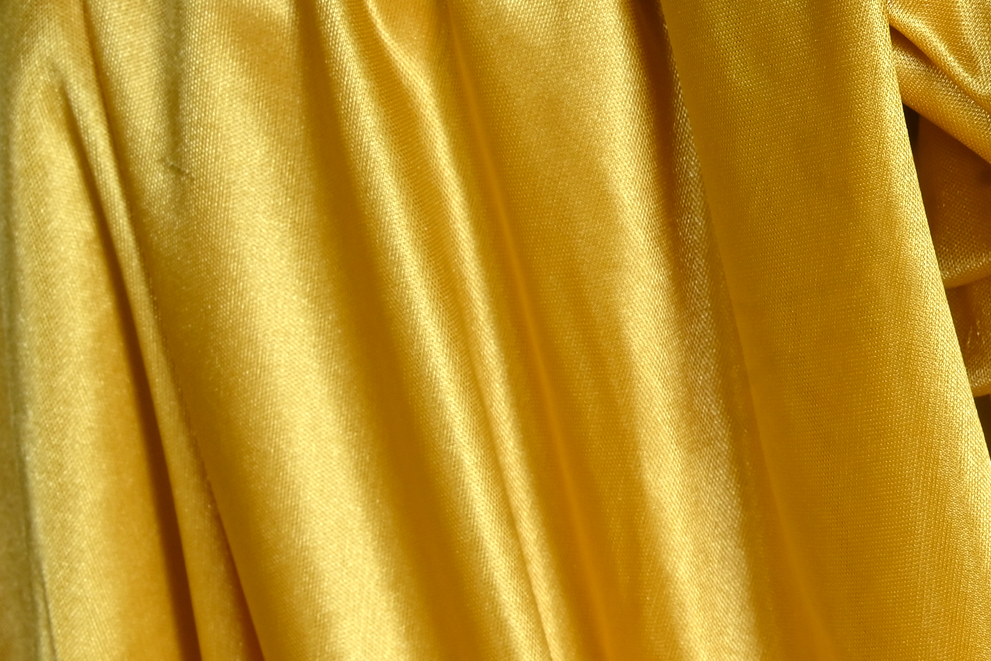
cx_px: 907
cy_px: 134
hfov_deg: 22.8
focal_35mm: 87
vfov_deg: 15.6
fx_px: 2395
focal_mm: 45
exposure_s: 1/320
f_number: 10
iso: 250
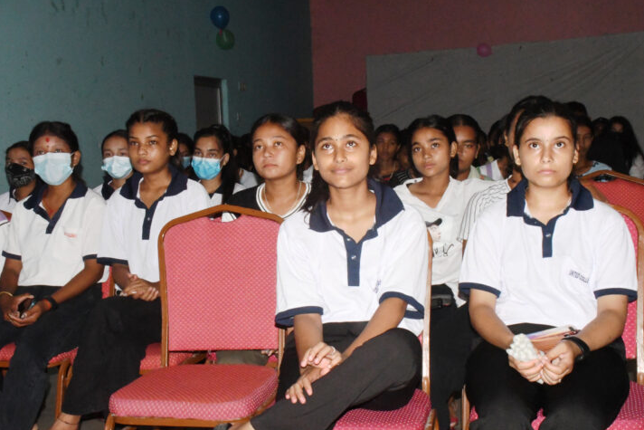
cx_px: 317
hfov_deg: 36.2
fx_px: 984
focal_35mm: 55
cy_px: 228
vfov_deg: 24.6
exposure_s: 1/250
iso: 10000
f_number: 22
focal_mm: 34
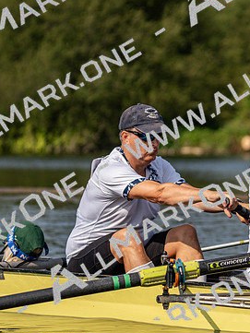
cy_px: 162
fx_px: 2974
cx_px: 238
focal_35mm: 309
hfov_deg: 4.8
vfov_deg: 6.4
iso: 125
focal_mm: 200
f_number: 5.6
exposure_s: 1/1600
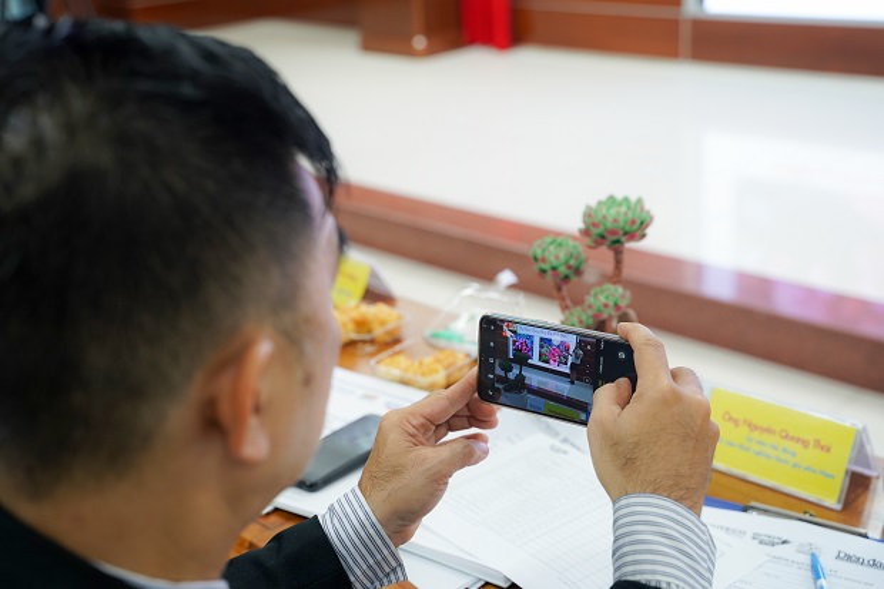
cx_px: 442
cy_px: 294
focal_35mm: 49
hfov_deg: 40.4
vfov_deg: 27.5
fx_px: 1203
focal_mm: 49
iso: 1250
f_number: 4
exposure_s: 1/100
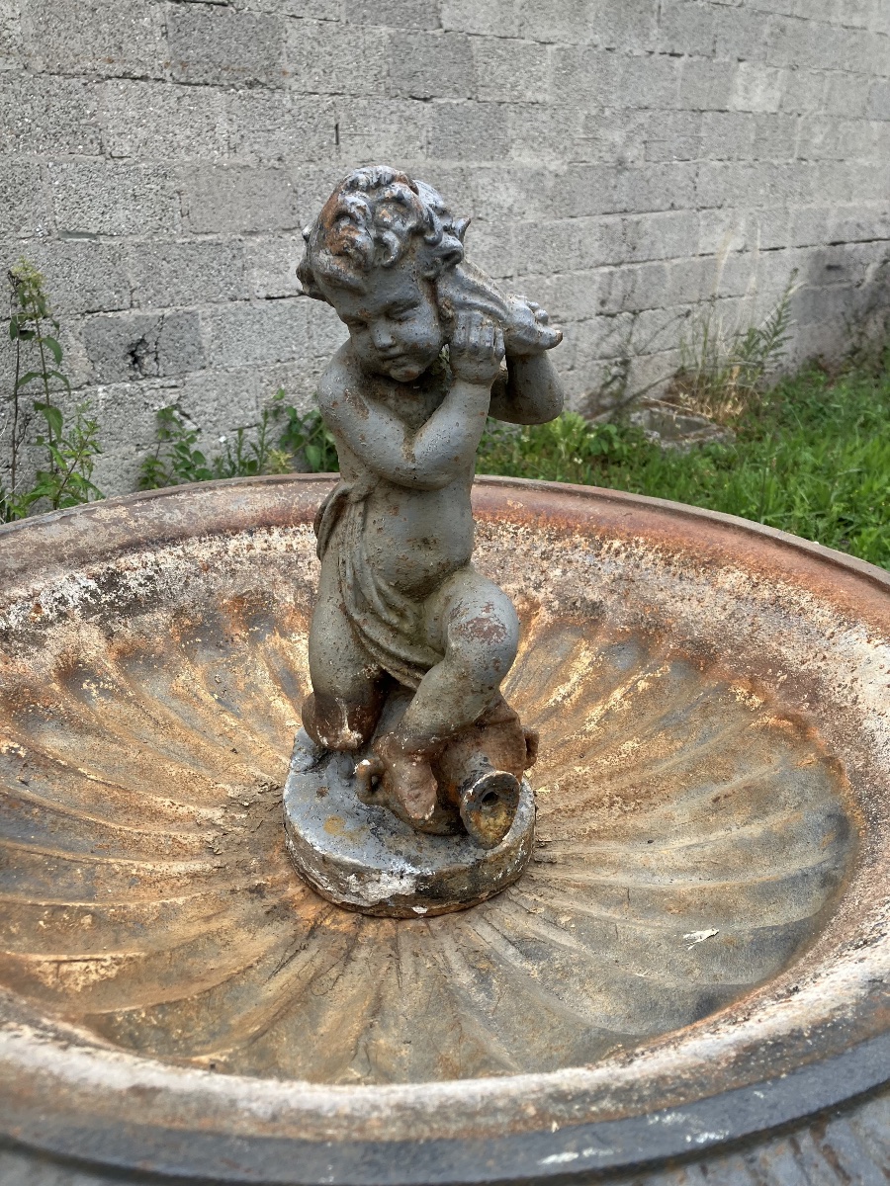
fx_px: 960
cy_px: 593
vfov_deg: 63.4
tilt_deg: -22.4
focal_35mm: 28
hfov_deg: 49.7
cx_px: 445
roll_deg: +0.2
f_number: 1.8
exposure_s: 1/392
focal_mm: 3.99
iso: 32
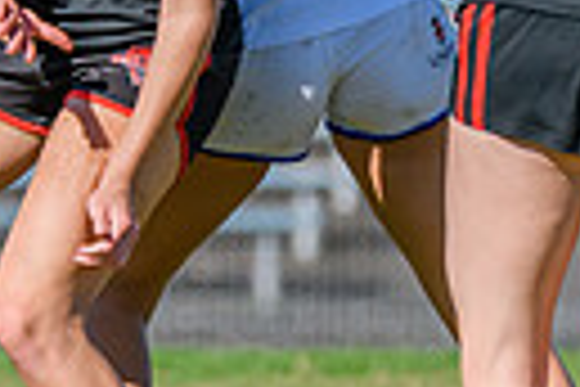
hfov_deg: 0.9
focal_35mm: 2321
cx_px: -30
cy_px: -333
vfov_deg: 0.6
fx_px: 37391
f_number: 8
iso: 640
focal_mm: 380
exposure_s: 1/1600
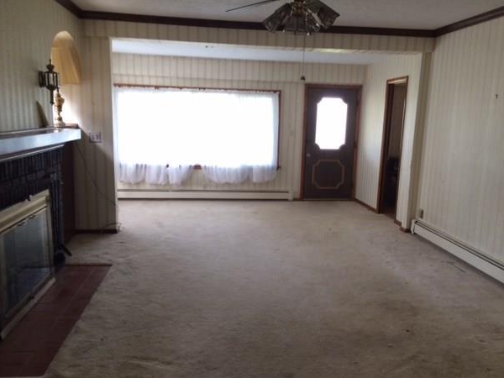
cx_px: 266
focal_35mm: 32
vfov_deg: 44.1
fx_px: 466
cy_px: 200
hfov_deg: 56.8
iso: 80
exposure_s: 1/30
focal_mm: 4.12
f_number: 2.2
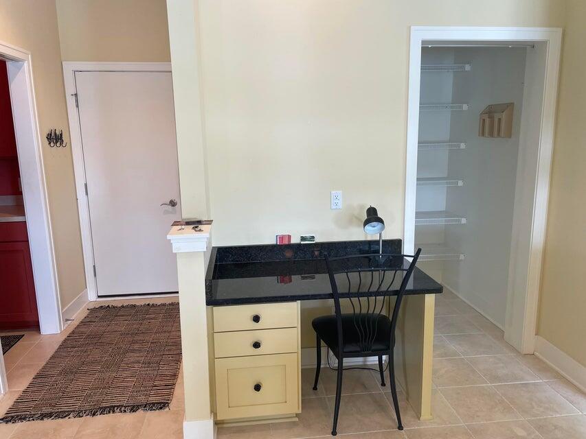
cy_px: 220
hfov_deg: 67.3
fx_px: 440
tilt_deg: -10.4
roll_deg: +1.3
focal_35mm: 26
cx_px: 293
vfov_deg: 53.1
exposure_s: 1/60
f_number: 1.6
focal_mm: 4.2
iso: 64
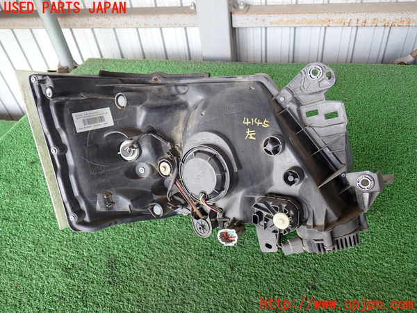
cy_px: 156
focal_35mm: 28
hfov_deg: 63.4
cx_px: 208
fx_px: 337
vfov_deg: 49.7
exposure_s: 1/60
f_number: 2.2
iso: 160
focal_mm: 5.05
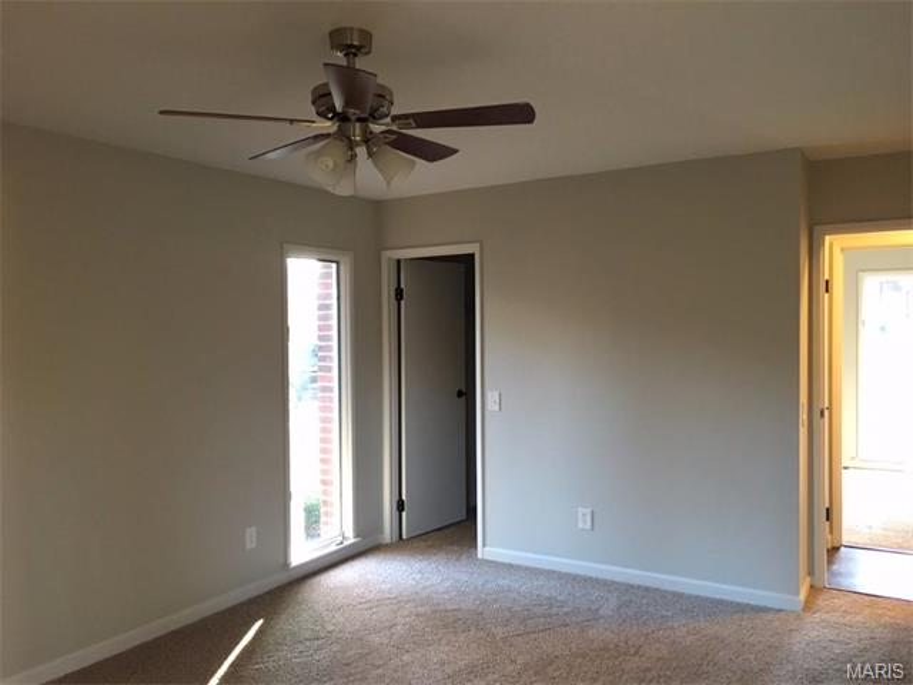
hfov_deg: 61.7
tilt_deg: -2.3
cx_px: 456
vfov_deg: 48.2
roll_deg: -0.4
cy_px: 342
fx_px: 765
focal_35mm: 29
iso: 200
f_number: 2.2
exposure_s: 1/17
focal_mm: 4.15
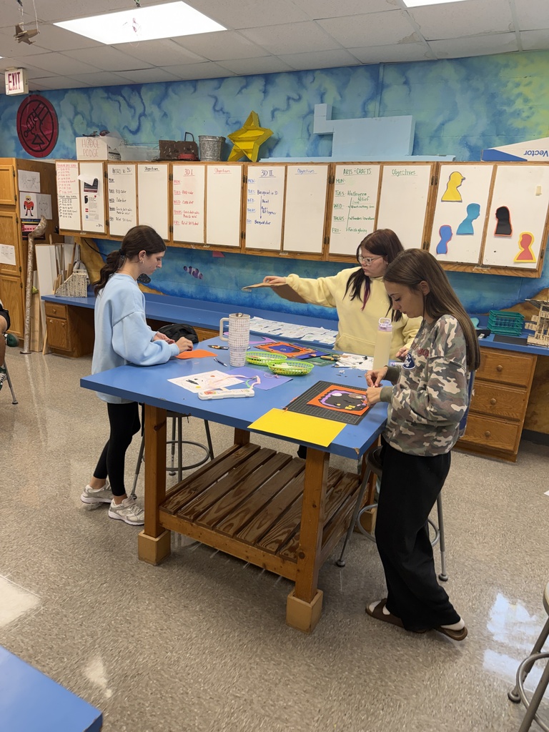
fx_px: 508
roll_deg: -2.2
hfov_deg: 56.8
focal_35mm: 24
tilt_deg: -16.3
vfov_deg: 71.6
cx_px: 274
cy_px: 366
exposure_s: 1/120
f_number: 1.78
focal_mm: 6.76
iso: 125
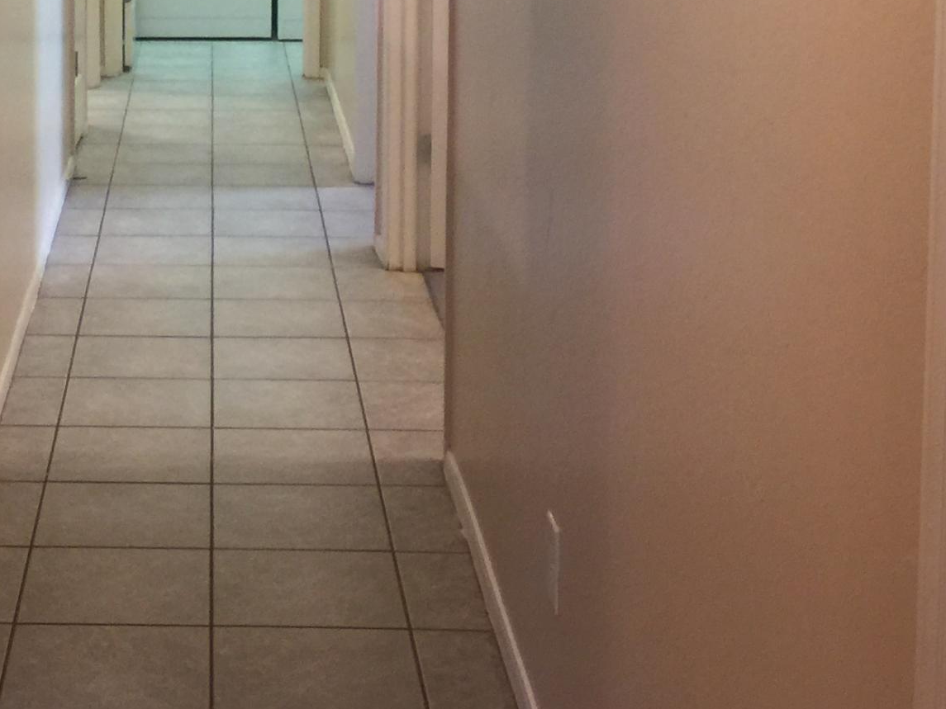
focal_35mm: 76
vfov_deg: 18.6
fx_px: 2077
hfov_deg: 25.1
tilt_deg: -4.1
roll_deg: +0.3
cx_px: 150
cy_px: -74
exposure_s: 1/15
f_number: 2.2
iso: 50
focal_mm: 4.15
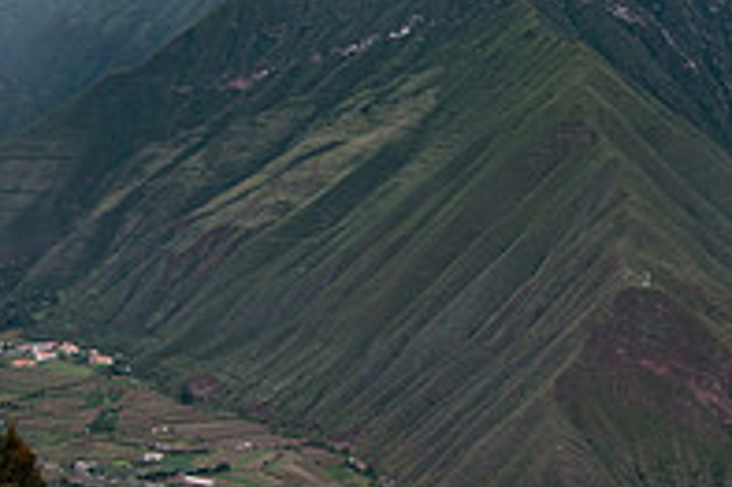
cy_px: 84
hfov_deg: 18.4
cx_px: 862
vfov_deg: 12.8
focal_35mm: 106
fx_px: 2153
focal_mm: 36
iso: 400
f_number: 7.1
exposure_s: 1/800
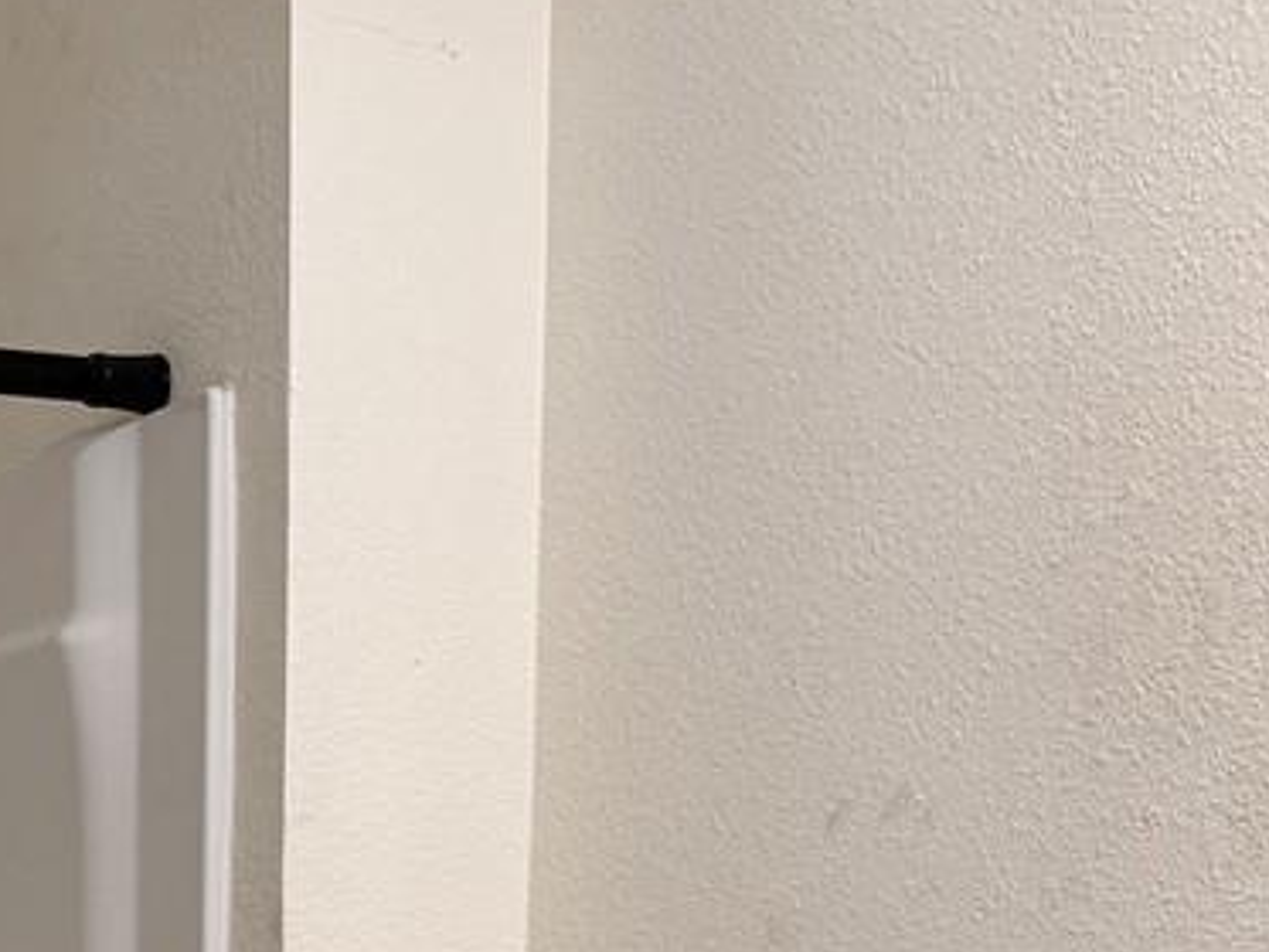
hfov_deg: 18.0
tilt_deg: -9.9
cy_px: 1941
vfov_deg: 12.5
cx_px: -293
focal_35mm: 103
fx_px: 3777
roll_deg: +0.5
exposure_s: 1/120
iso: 200
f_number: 1.78
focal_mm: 6.76
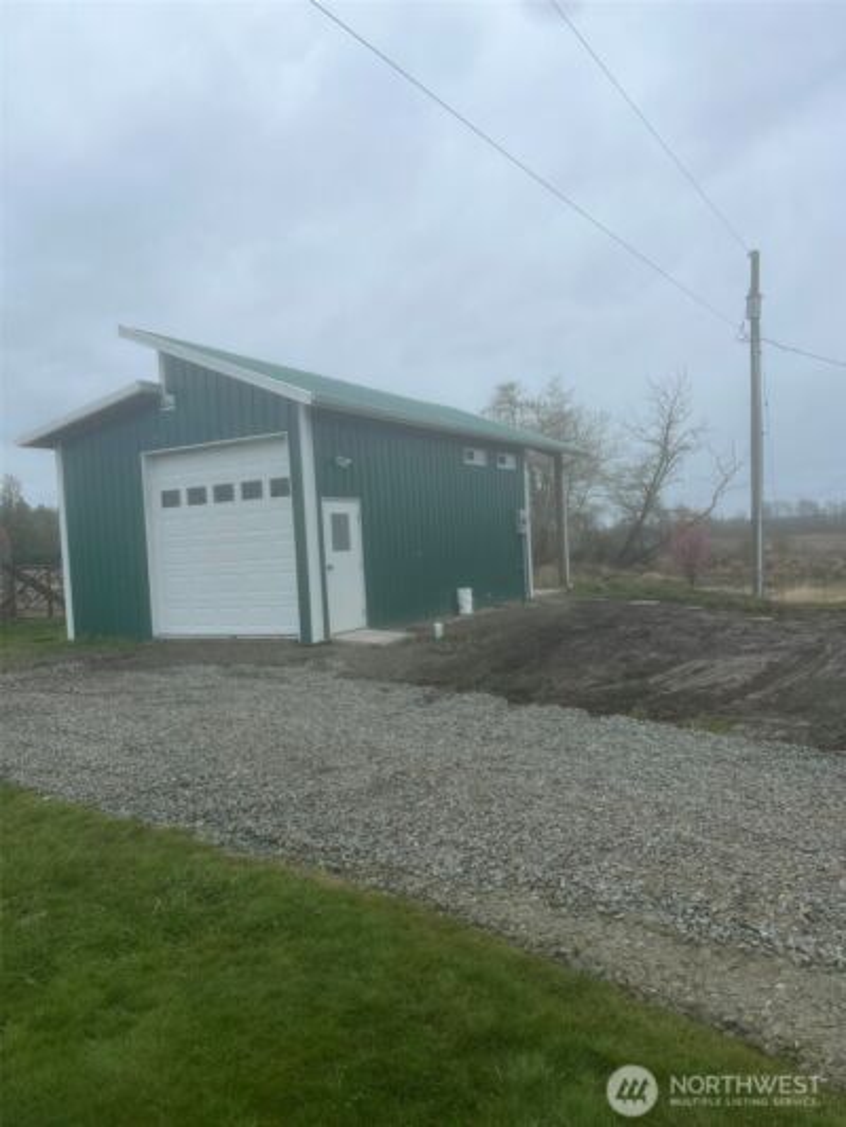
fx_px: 847
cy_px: 564
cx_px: 423
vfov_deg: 67.3
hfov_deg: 53.1
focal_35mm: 26
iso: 50
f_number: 1.5
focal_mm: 5.7
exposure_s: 1/1724
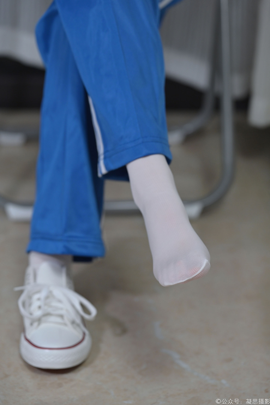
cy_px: 202
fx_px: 1136
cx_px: 135
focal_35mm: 101
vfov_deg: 20.2
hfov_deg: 13.6
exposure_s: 1/100
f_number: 3.5
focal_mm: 101
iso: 1000
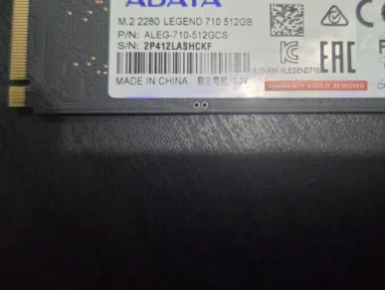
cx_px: 237
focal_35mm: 38
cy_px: 126
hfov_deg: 48.5
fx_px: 423
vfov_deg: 37.7
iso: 2000
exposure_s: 1/120
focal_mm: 5.4
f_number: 1.8
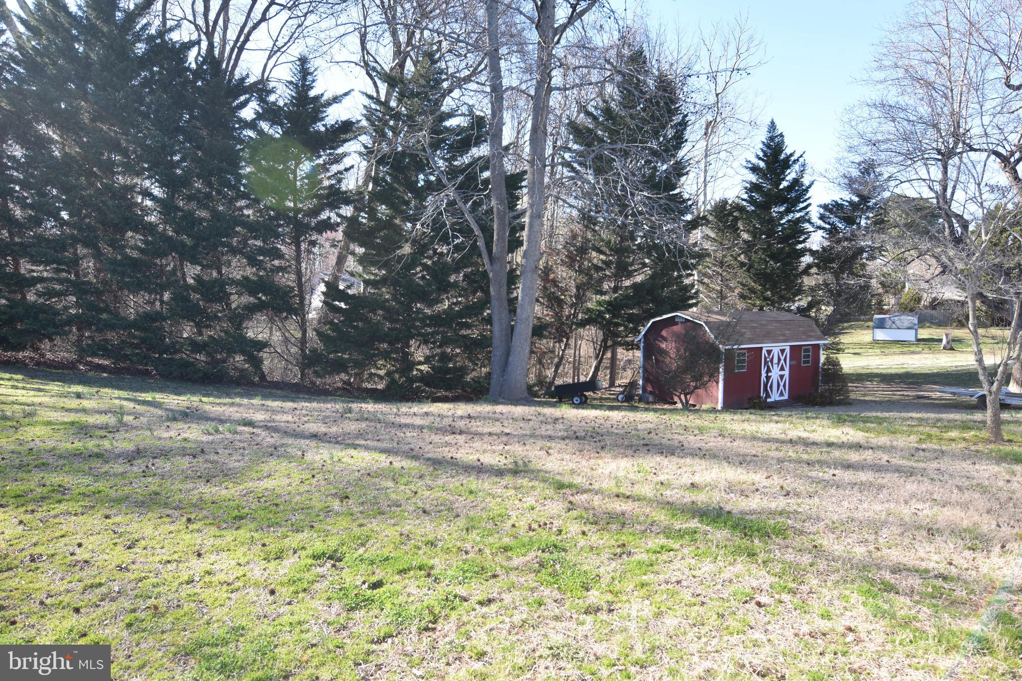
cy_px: 340
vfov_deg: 53.1
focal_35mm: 24
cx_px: 511
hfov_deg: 73.7
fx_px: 681
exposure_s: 1/125
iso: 100
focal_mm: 16
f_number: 5.6
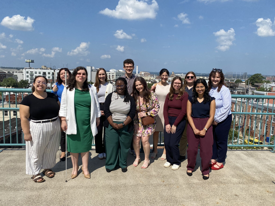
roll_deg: -2.3
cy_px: 103
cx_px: 138
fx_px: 207
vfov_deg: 53.1
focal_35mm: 26
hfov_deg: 67.3
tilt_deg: -6.2
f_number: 1.8
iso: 32
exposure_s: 1/3984
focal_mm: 4.25
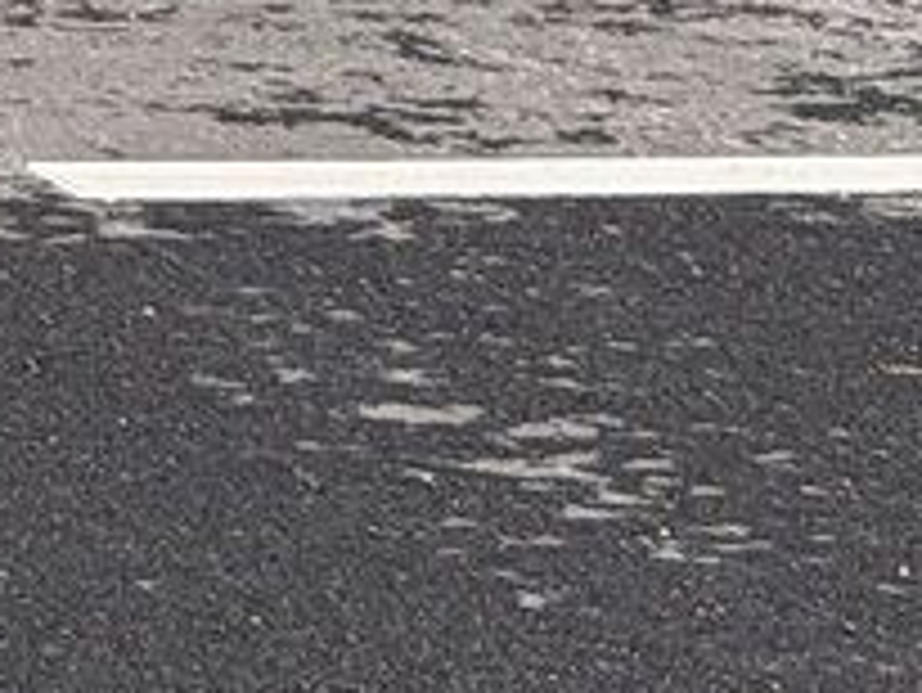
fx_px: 8981
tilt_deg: -0.2
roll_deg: -2.6
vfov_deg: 4.2
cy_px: -1701
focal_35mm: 337
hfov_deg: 5.4
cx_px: -2298
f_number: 1.78
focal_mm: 6.76
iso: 100
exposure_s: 1/3704
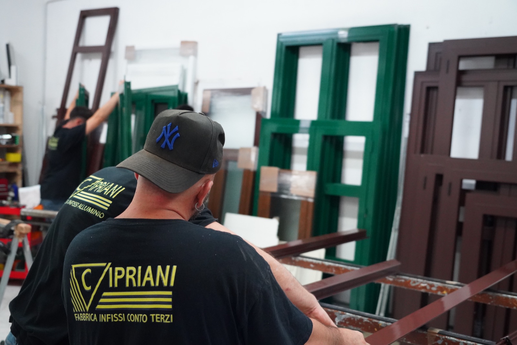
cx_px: 258
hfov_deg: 46.4
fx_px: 603
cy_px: 172
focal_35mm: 42
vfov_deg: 31.9
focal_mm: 42
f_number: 4.5
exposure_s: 1/160
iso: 10000
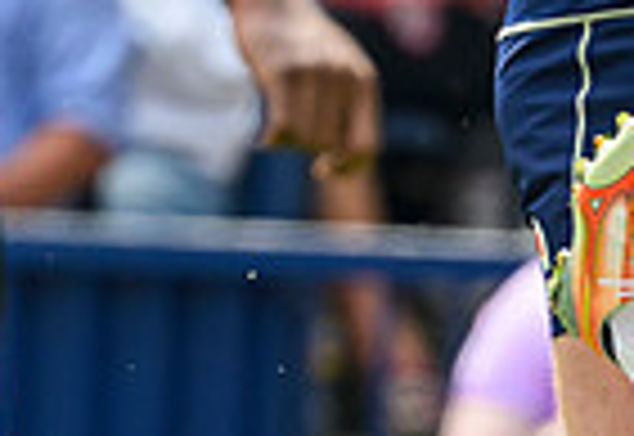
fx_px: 68417
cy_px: 1086
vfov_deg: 0.4
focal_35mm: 3847
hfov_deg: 0.5
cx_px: 1109
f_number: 4
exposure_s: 1/1600
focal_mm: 560
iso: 500
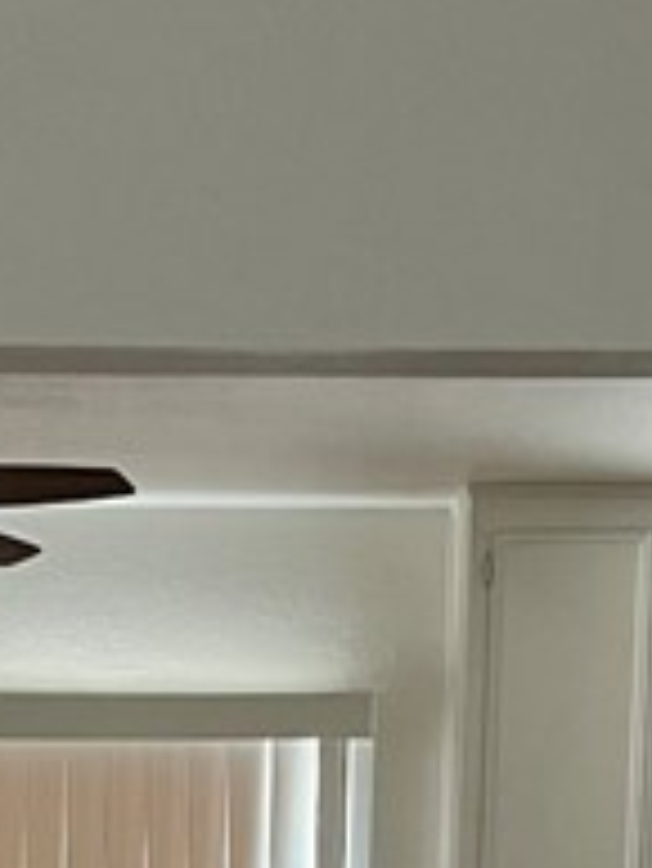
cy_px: 1408
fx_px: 3462
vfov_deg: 13.3
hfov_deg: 10.7
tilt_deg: -6.0
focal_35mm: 138
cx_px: 76
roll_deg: -0.6
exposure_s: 1/60
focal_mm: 5.7
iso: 160
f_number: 1.5
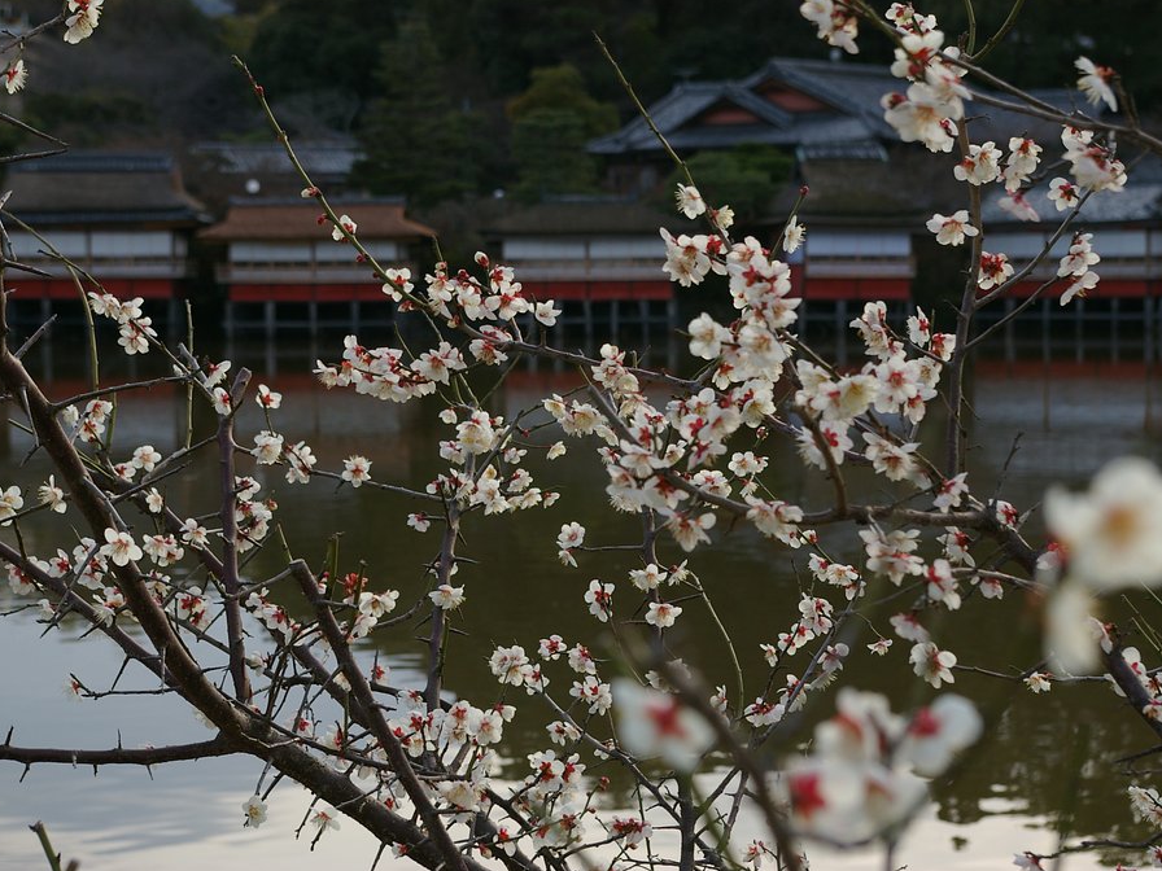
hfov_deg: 21.6
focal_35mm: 91
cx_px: 602
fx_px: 3040
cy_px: 434
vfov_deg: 16.3
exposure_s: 1/125
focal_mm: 55
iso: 200
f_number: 9.5
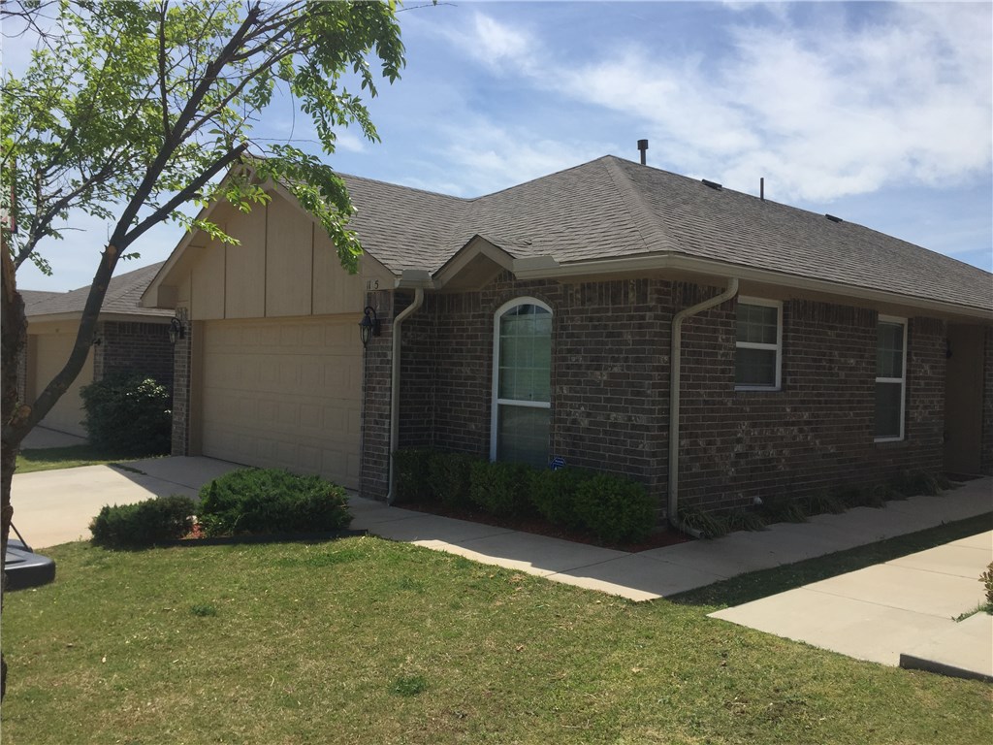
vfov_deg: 48.2
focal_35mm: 29
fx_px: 832
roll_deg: -2.5
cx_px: 496
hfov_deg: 61.7
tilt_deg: -1.2
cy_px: 372
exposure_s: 1/3300
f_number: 2.2
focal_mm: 4.15
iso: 32
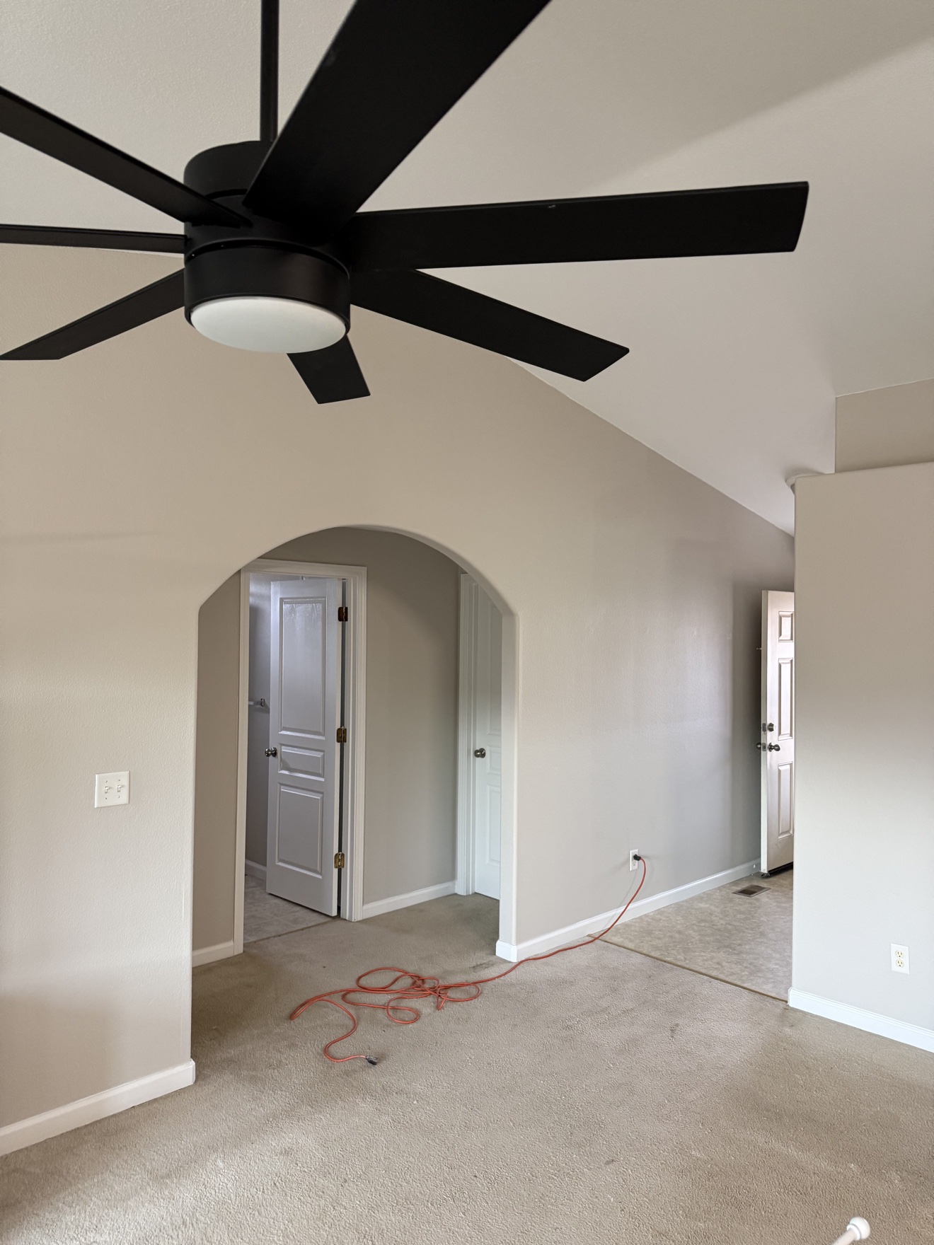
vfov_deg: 71.6
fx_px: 863
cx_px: 467
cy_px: 622
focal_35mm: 24
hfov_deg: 56.8
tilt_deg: +0.9
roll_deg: -0.3
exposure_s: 1/60
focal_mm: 6.76
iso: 320
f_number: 1.78
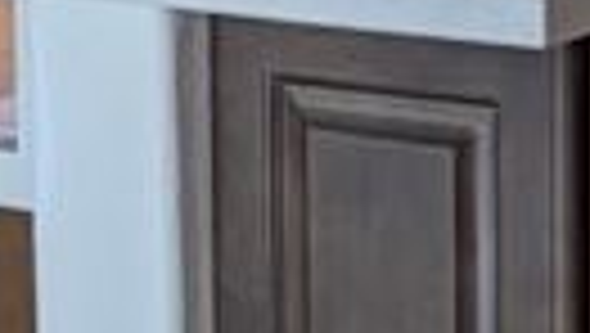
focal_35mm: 205
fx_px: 3210
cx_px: 68
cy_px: -162
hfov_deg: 10.4
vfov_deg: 5.9
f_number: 1.68
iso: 24
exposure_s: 1/120
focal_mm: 6.9
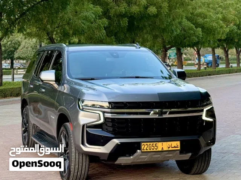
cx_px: 120
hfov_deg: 39.7
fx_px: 334
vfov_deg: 30.3
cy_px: 90
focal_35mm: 48
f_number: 1.78
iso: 100
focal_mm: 6.76
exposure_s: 1/89
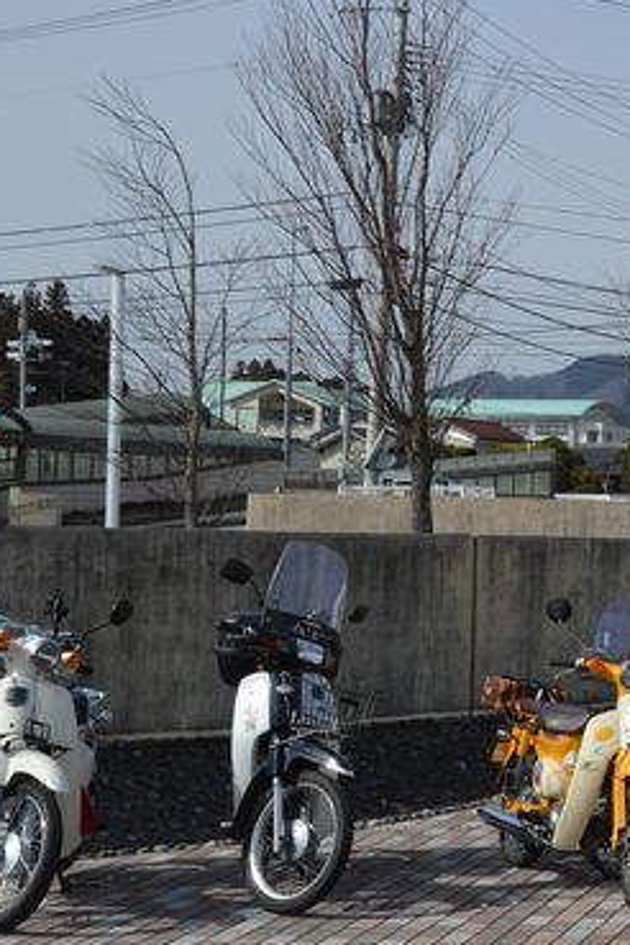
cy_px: 447
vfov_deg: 22.4
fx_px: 2389
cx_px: 740
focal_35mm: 91
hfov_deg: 14.6
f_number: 8
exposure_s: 1/250
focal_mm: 32
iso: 100
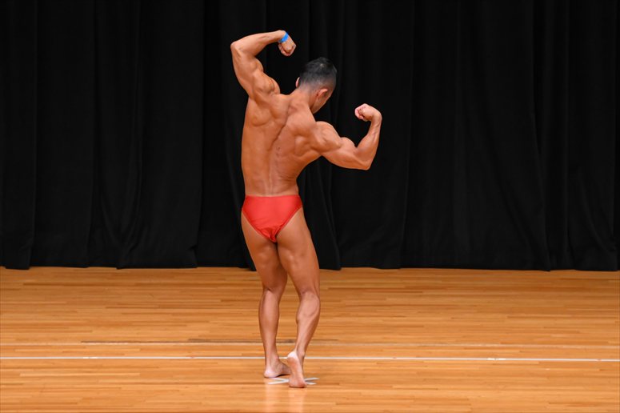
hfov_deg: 7.2
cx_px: 310
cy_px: 206
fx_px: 4906
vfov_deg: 4.8
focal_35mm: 285
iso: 3200
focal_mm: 190
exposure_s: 1/400
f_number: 5.6
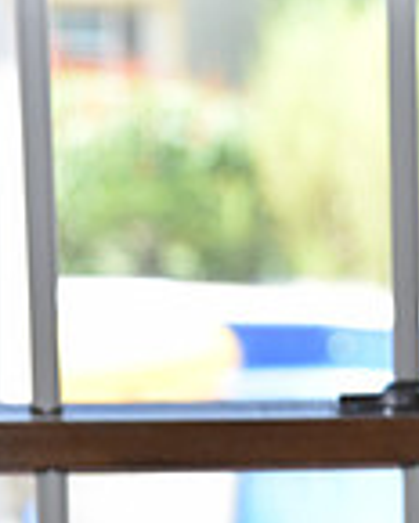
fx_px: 5022
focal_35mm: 324
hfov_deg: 4.7
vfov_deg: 5.9
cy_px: 750
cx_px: 659
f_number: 5.6
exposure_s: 1/80
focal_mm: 86
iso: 320
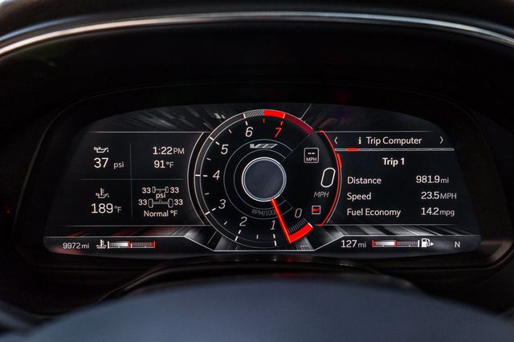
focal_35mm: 41
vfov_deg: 32.6
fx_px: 585
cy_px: 171
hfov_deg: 47.4
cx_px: 257
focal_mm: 41
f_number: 8
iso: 640
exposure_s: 1/60
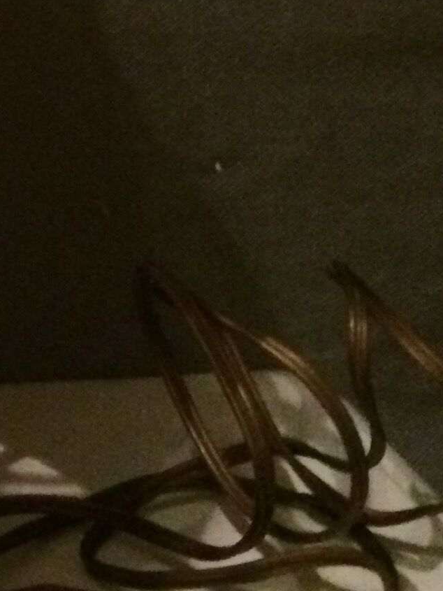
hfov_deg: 12.3
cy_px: -114
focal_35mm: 112
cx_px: -321
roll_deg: +1.8
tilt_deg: -9.0
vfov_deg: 16.8
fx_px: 1911
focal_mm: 4.15
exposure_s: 1/17
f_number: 2.2
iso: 500
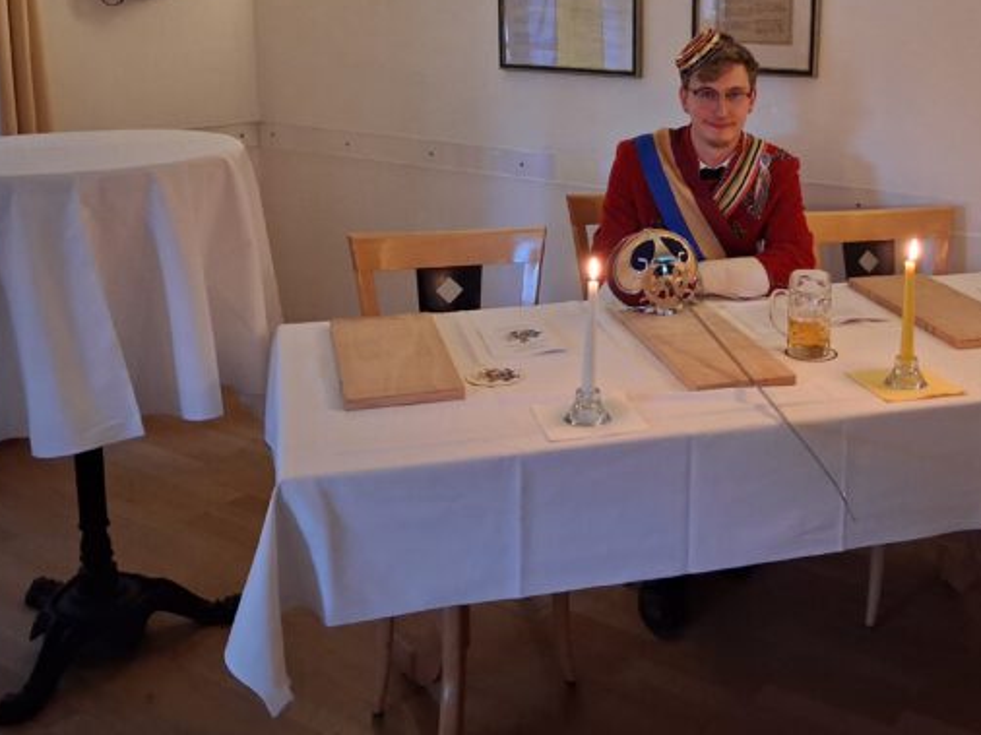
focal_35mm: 41
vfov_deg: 34.4
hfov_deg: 44.8
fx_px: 1161
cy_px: 192
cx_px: 684
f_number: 1.8
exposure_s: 1/25
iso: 640
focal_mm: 4
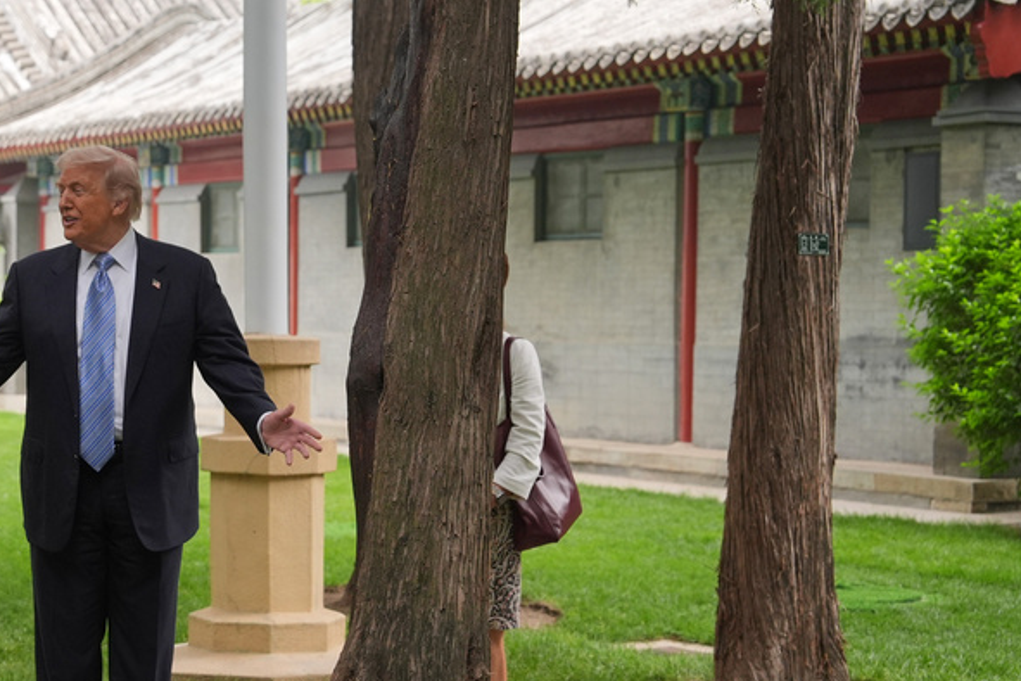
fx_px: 2552
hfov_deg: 22.3
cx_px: 211
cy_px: 423
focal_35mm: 90
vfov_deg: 15.2
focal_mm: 52
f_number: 4
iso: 800
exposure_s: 1/400
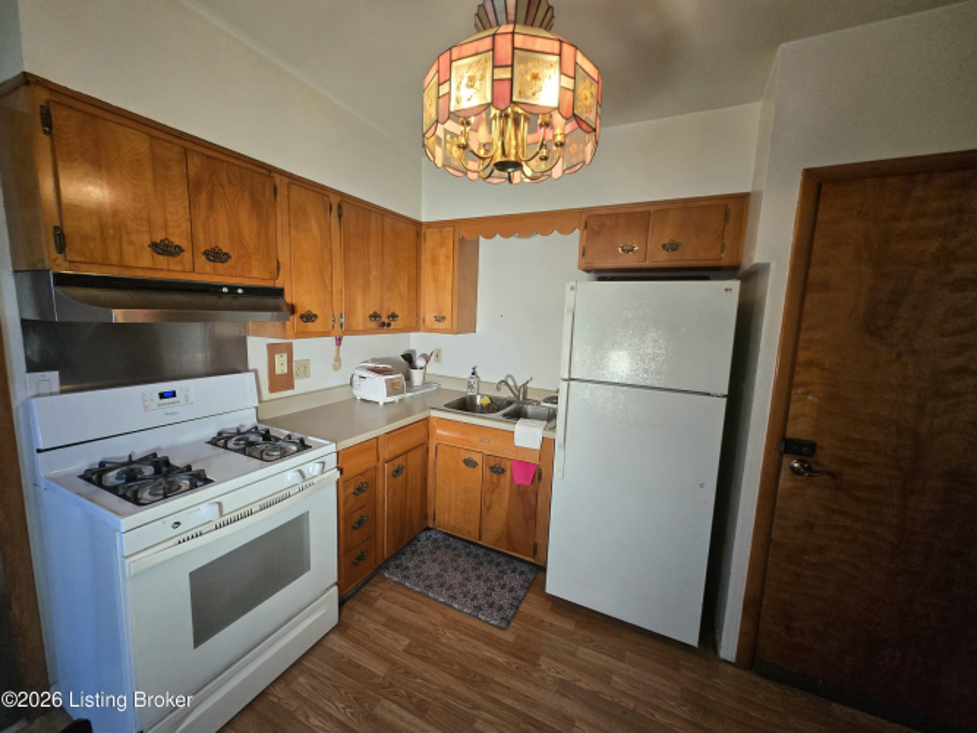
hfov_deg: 106.2
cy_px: 366
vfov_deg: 89.9
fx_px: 367
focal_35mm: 13
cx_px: 488
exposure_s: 1/60
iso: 125
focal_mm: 1.7
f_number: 2.2
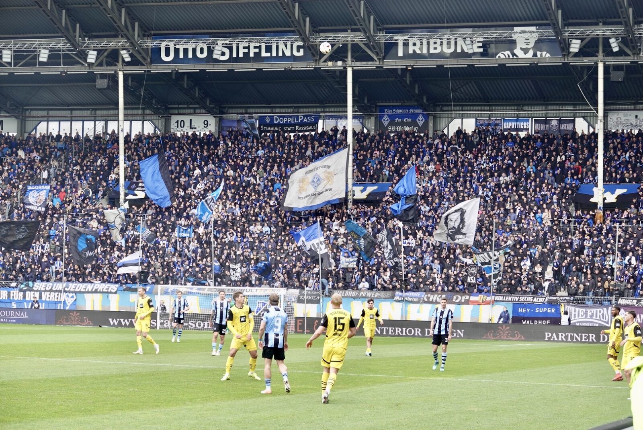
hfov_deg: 20.4
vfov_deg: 13.7
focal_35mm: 100
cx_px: 322
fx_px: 1787
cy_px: 215
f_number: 4
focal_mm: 36.72
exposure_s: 1/125
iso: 100
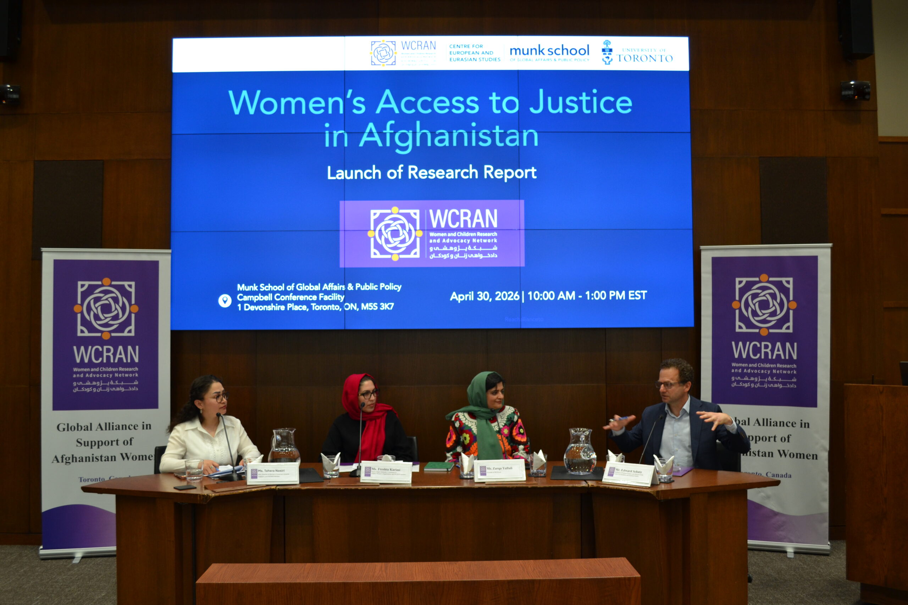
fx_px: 832
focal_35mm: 33
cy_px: 302
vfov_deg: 40.0
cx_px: 454
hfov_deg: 57.2
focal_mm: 22
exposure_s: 1/40
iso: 400
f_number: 3.8
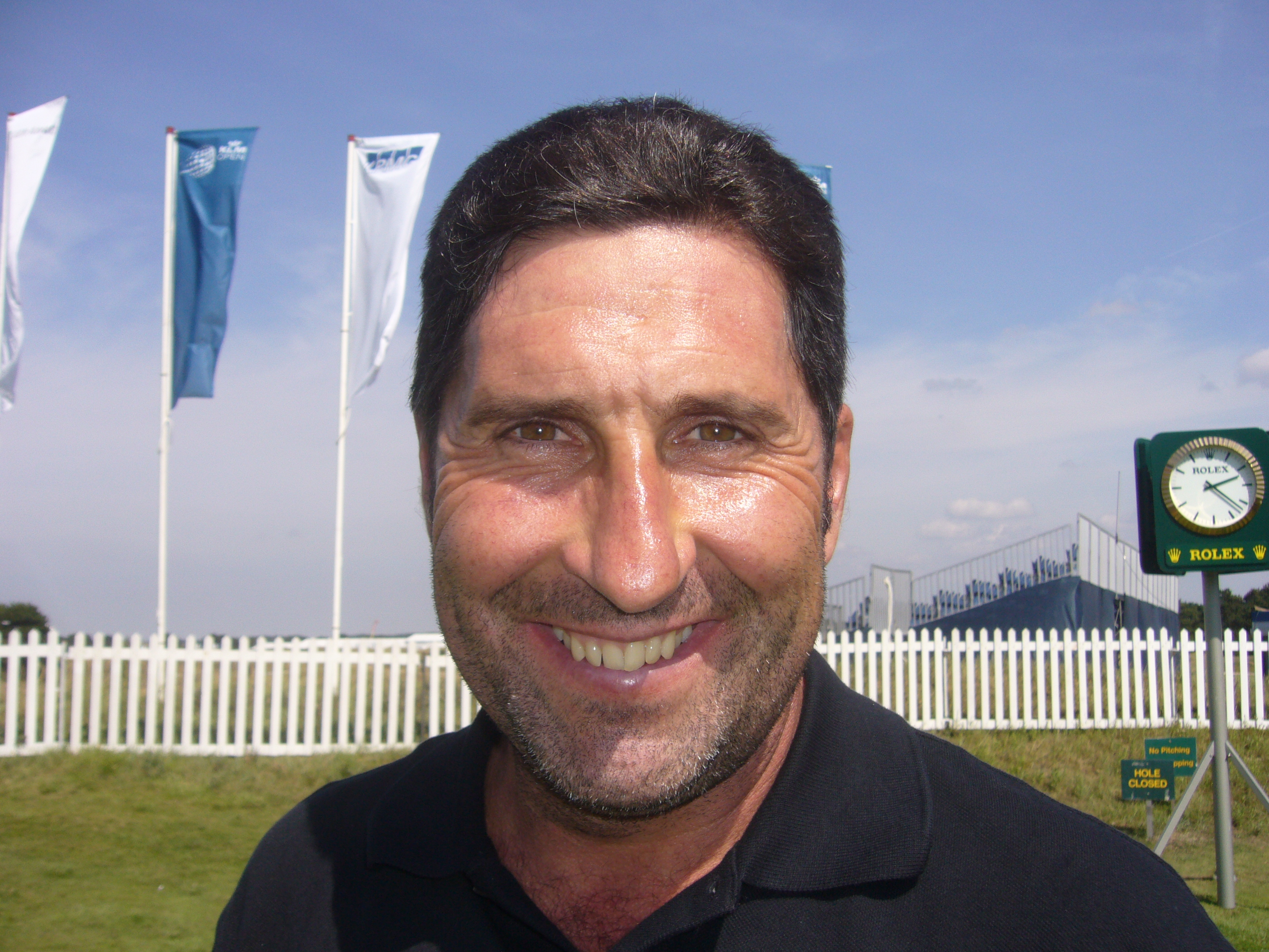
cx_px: 634
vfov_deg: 40.7
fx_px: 1283
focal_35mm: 35
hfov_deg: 52.6
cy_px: 476
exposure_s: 1/500
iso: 80
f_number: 5.6
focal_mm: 5.8
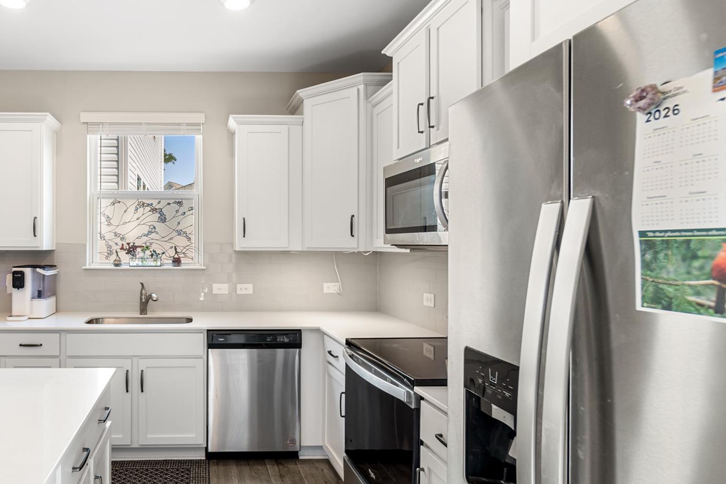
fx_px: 444
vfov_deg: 57.2
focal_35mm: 22
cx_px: 213
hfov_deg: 74.8
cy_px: 254
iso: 100
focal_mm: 10
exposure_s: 1/40
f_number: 4
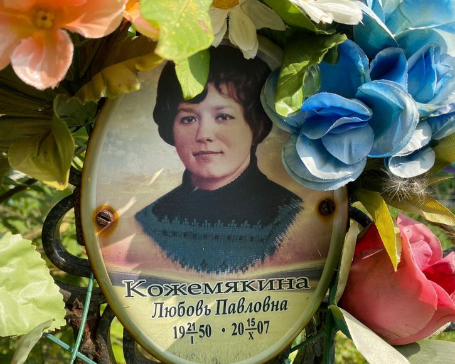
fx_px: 377
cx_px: 211
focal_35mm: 28
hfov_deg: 62.1
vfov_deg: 51.5
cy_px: 187
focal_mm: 4.25
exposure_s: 1/973
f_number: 1.8
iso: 32
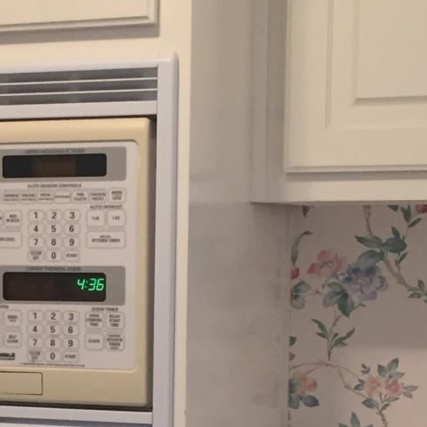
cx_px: -42
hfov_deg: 16.3
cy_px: 374
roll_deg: +1.1
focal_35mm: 104
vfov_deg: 16.5
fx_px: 1451
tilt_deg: -3.9
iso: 100
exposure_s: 1/30
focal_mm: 4.15
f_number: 2.2
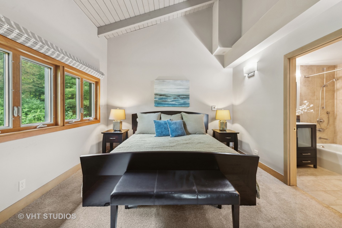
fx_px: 133
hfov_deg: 104.3
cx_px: 171
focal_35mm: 14
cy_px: 114
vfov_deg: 81.2
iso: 200
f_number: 9.5
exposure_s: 1/4
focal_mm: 14
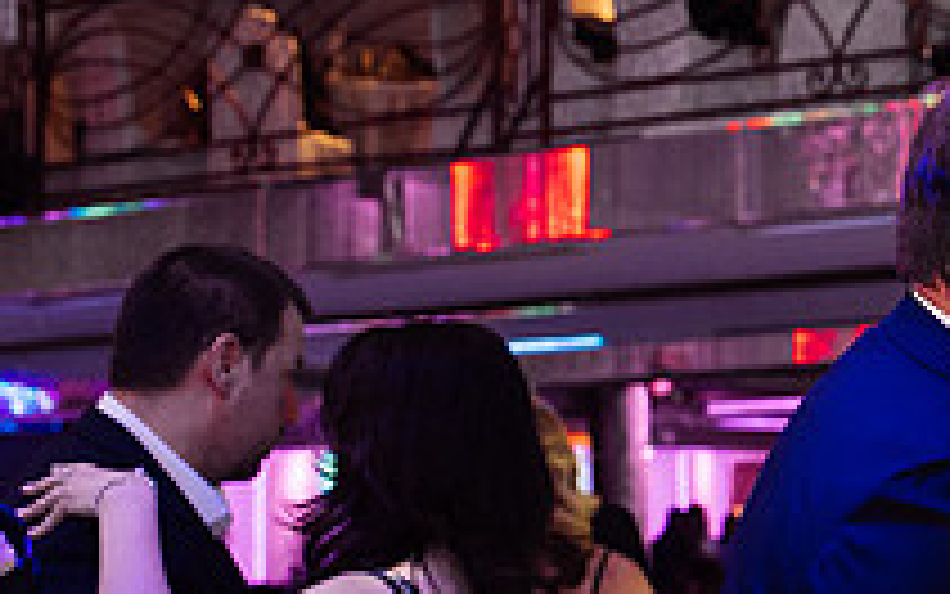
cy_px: 448
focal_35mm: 98
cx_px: 1225
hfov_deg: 19.6
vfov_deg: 13.3
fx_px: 2538
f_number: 3.2
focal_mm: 35
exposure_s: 1/200
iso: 2000
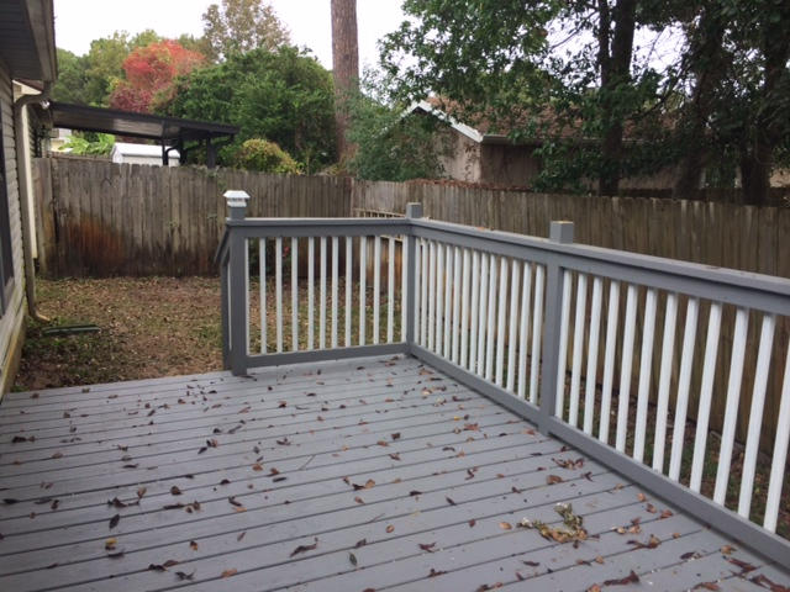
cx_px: 395
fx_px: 685
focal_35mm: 30
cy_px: 296
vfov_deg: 46.8
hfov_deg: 60.0
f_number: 2.2
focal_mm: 4.12
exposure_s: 1/323
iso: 32
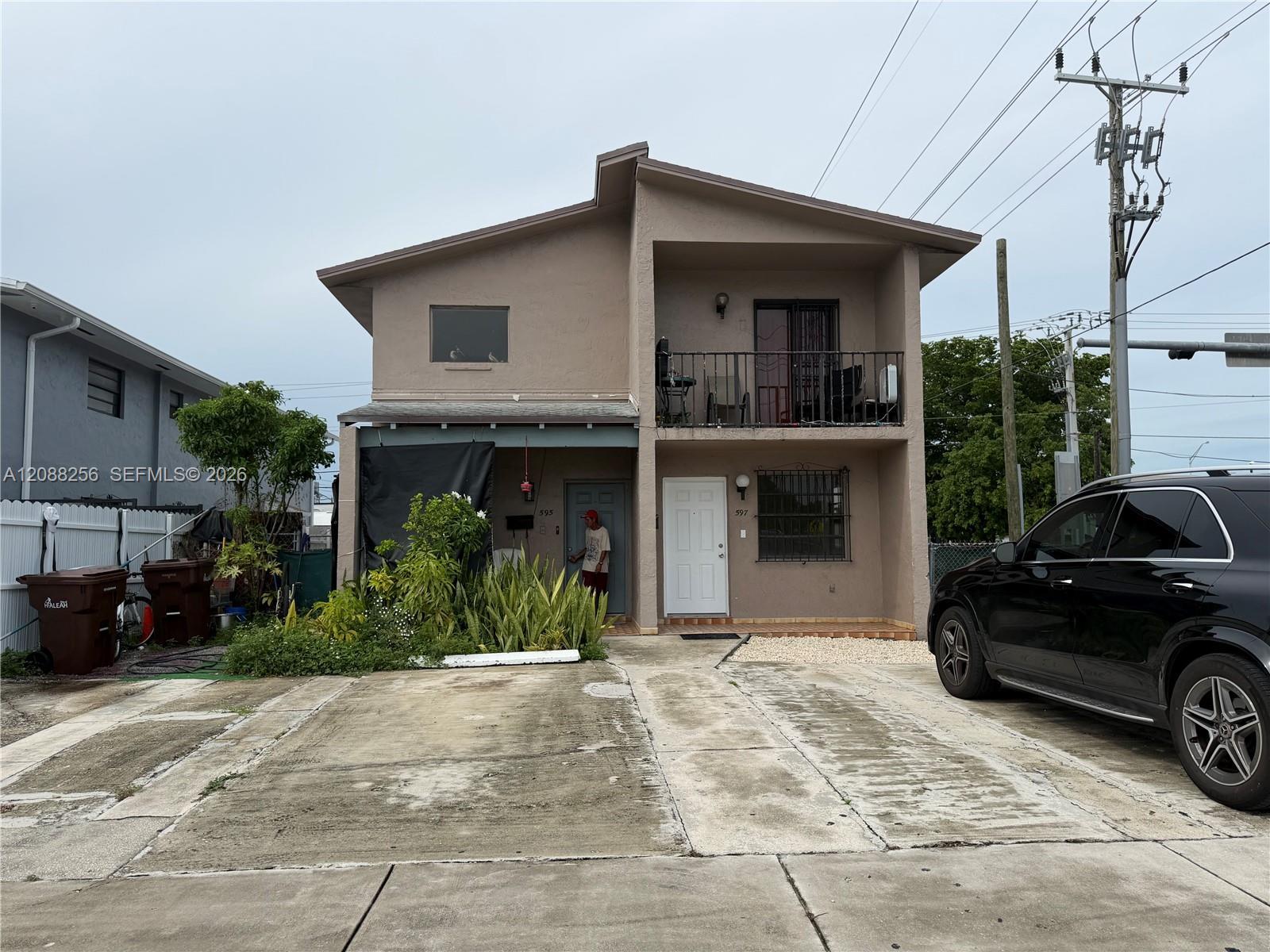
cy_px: 476
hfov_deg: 71.6
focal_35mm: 24
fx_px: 881
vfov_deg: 56.8
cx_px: 635
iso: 80
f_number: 1.78
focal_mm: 6.76
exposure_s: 1/4975
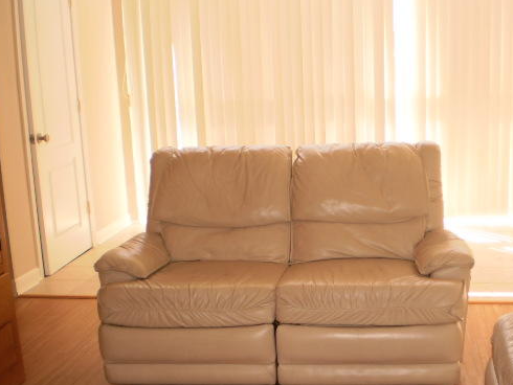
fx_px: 697
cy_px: 207
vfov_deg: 30.9
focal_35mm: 47
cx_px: 326
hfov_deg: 40.1
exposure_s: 1/30
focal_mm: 6.3
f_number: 3.1
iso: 100
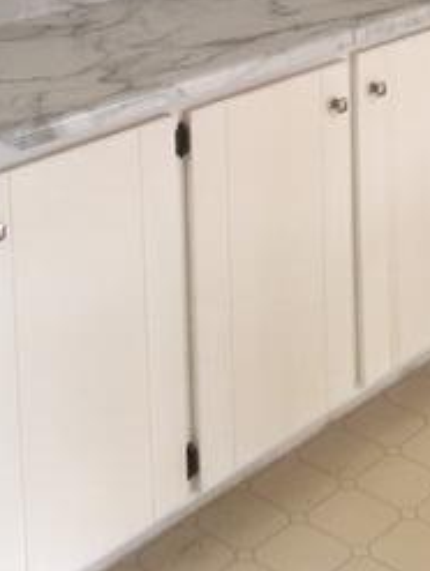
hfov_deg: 19.7
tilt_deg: -4.6
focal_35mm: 75
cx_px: 236
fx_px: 1239
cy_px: -129
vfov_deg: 23.5
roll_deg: -0.1
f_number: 2.2
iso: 50
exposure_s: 1/15
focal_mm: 4.15
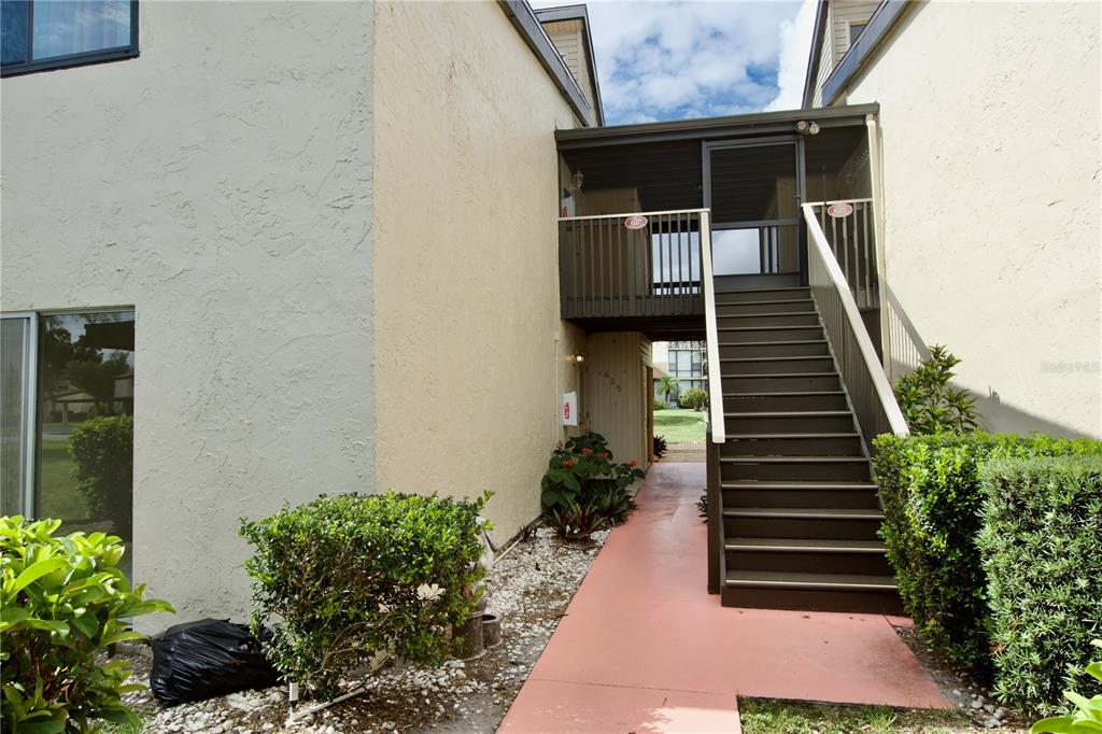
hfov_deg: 81.2
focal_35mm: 21
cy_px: 367
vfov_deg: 59.5
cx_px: 551
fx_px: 643
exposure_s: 1/250
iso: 100
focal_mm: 14
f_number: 8
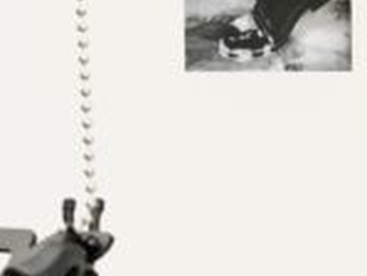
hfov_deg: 16.5
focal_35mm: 115
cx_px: -62
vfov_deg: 12.8
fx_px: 1220
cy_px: 34
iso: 250
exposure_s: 1/125
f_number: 5
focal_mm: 35.6
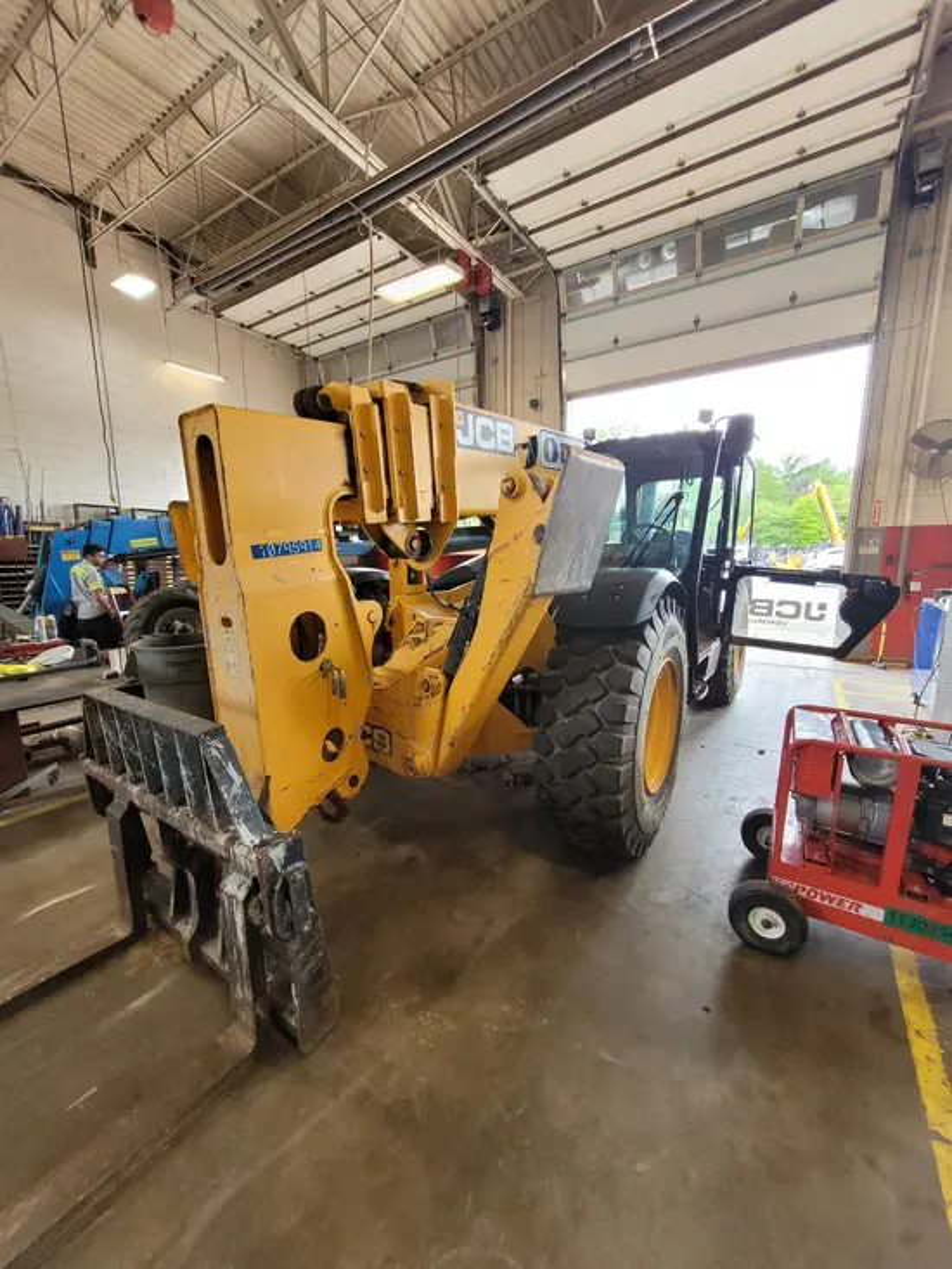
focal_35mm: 13
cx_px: 476
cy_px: 634
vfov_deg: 106.2
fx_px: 477
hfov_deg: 89.9
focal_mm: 1.74
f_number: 2.2
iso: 80
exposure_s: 1/60
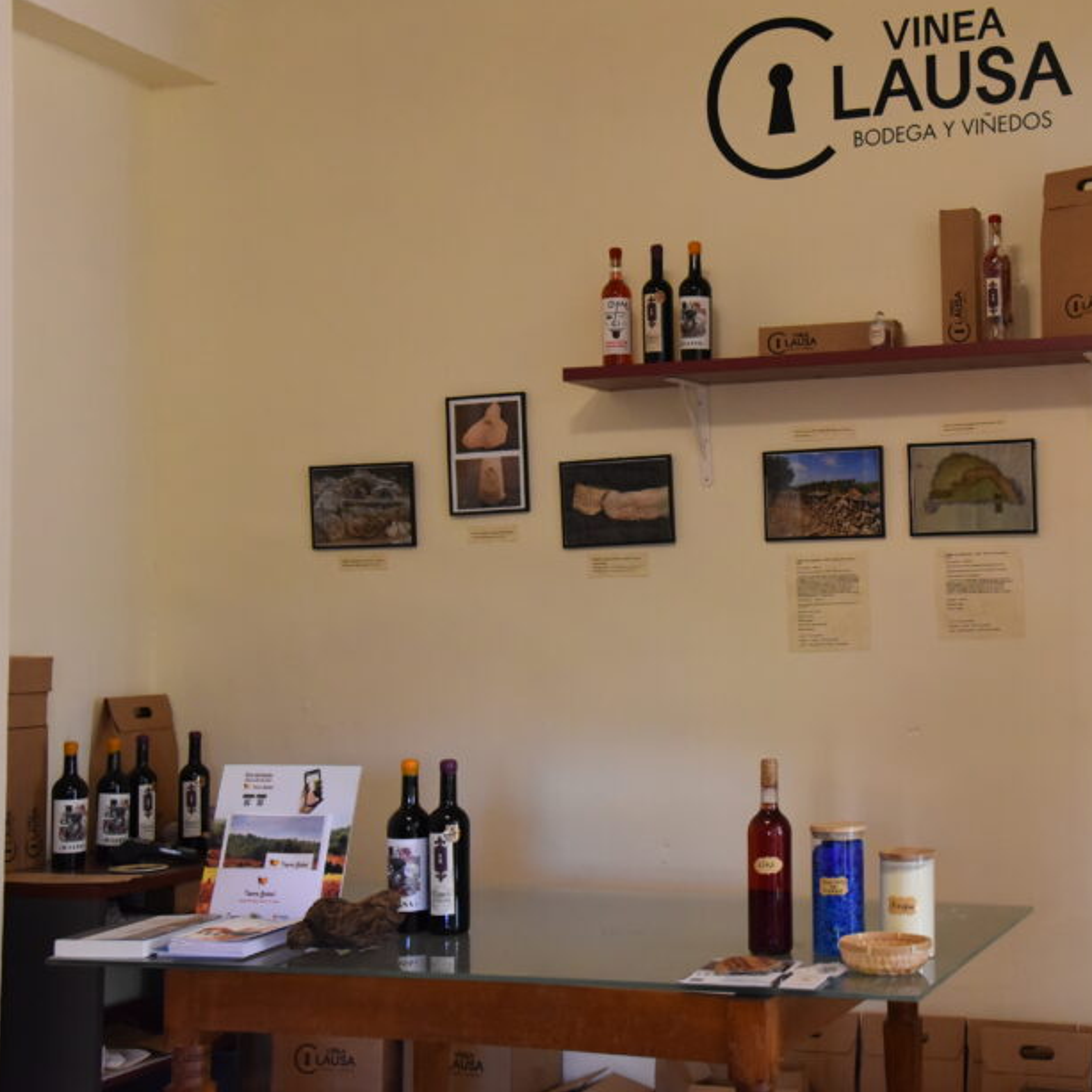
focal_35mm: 54
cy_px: 518
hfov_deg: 31.1
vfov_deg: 31.6
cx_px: 827
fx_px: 1927
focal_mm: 38
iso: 5000
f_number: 5.6
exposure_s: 1/125
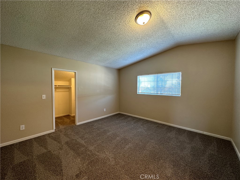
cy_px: 90
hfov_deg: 102.1
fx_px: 97
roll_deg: -0.2
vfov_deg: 85.7
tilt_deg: -1.9
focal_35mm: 14
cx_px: 120
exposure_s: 1/60
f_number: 2.2
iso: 200
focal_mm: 2.22
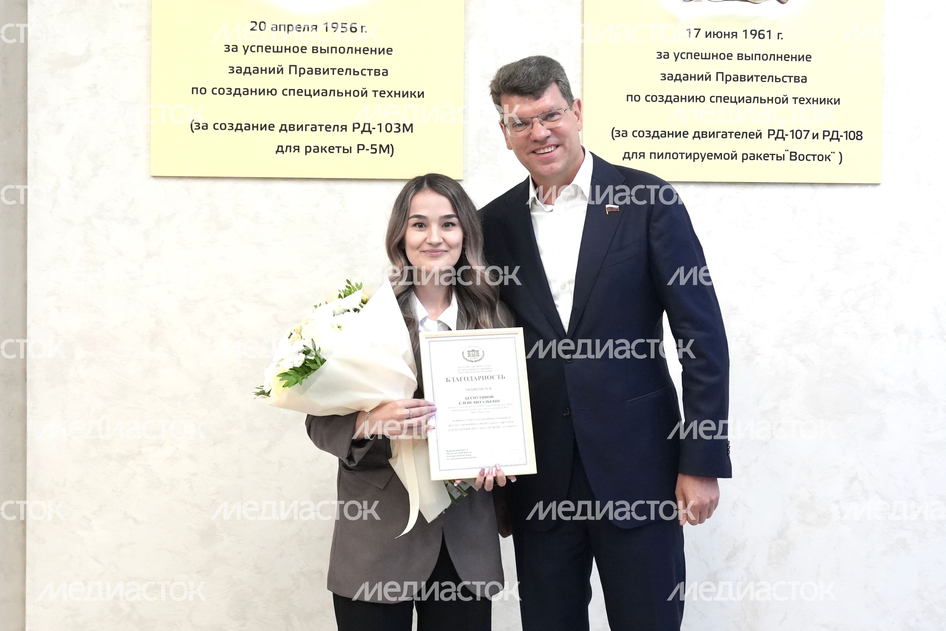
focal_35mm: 51
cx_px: 473
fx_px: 1340
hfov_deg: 38.9
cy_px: 316
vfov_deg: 26.5
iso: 3200
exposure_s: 1/160
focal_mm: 34
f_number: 5.6
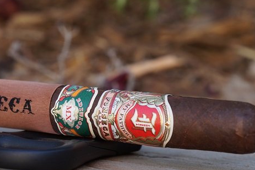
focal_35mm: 125
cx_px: 90
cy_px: 112
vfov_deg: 11.0
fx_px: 883
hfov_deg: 16.4
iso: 160
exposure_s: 1/100
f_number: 6.3
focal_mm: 55
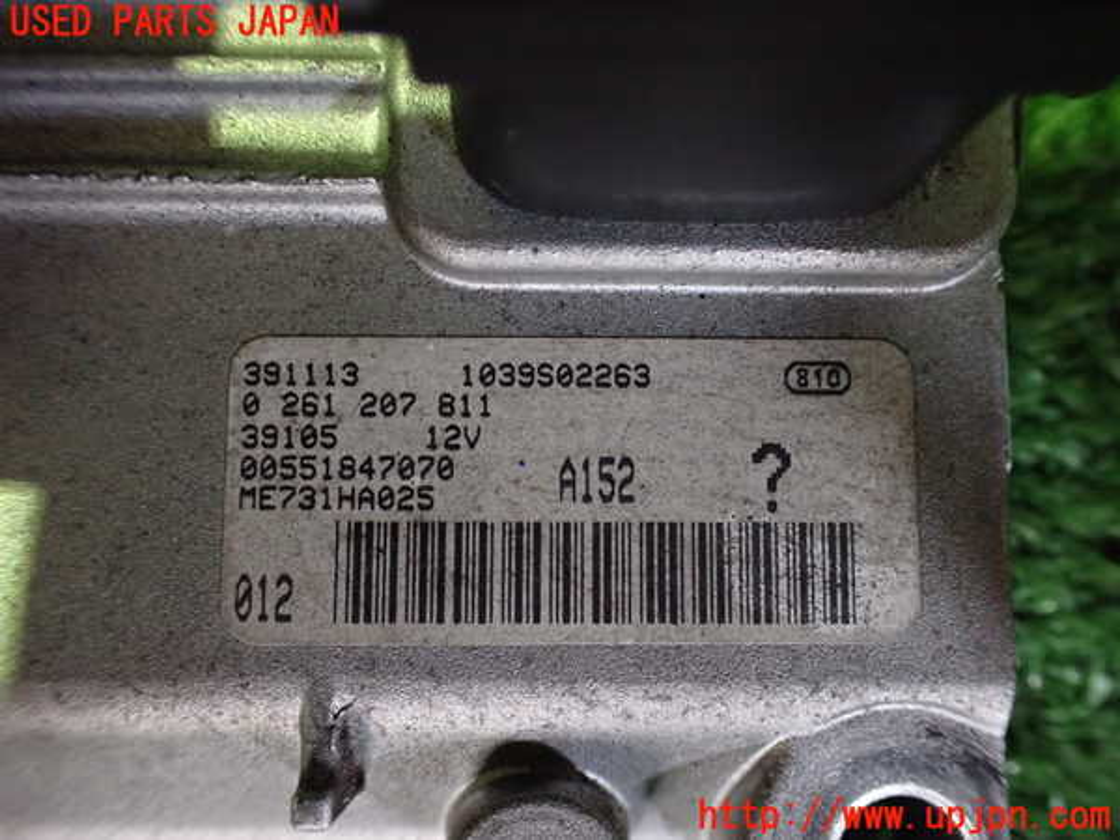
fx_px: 971
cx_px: 560
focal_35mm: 30
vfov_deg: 46.8
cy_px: 420
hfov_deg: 60.0
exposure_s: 1/30
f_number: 2.3
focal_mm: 5.4
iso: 1000
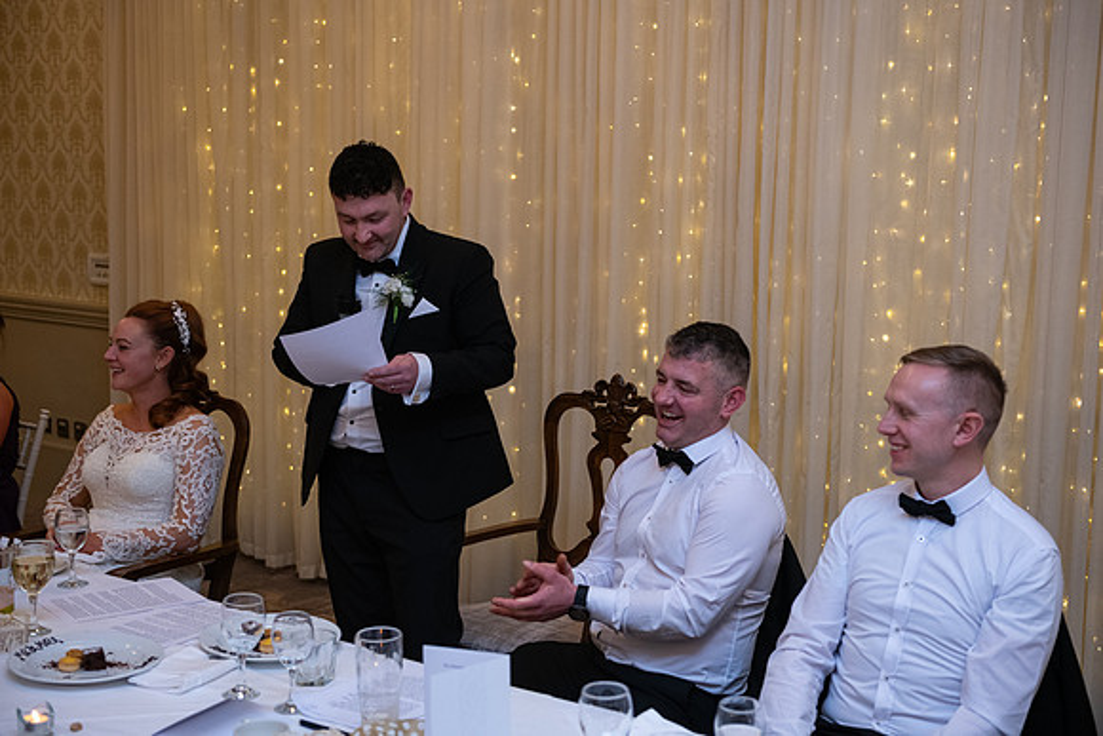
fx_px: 1532
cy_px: 368
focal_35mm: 50
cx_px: 552
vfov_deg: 27.0
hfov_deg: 39.6
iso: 1000
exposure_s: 1/160
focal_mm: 50
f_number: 3.5
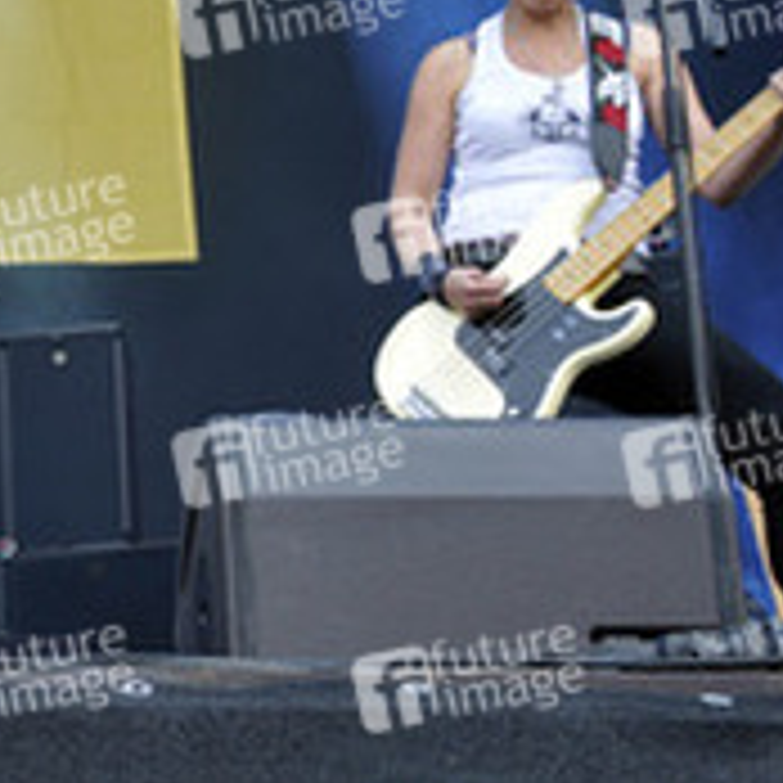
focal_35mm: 79
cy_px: 117
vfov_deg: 21.5
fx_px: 2022
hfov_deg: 20.7
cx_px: -104
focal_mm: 24
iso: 200
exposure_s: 1/100
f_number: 5
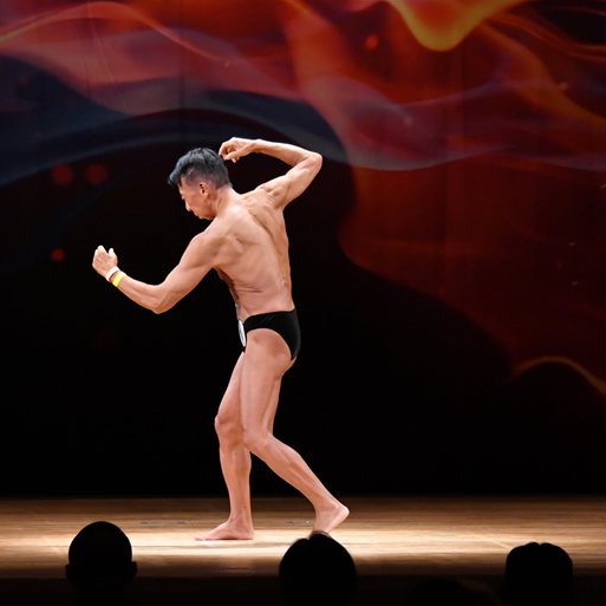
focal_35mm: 259
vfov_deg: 6.8
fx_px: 5130
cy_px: 304
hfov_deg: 6.8
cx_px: 242
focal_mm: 135
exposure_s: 1/400
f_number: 5.6
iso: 4000
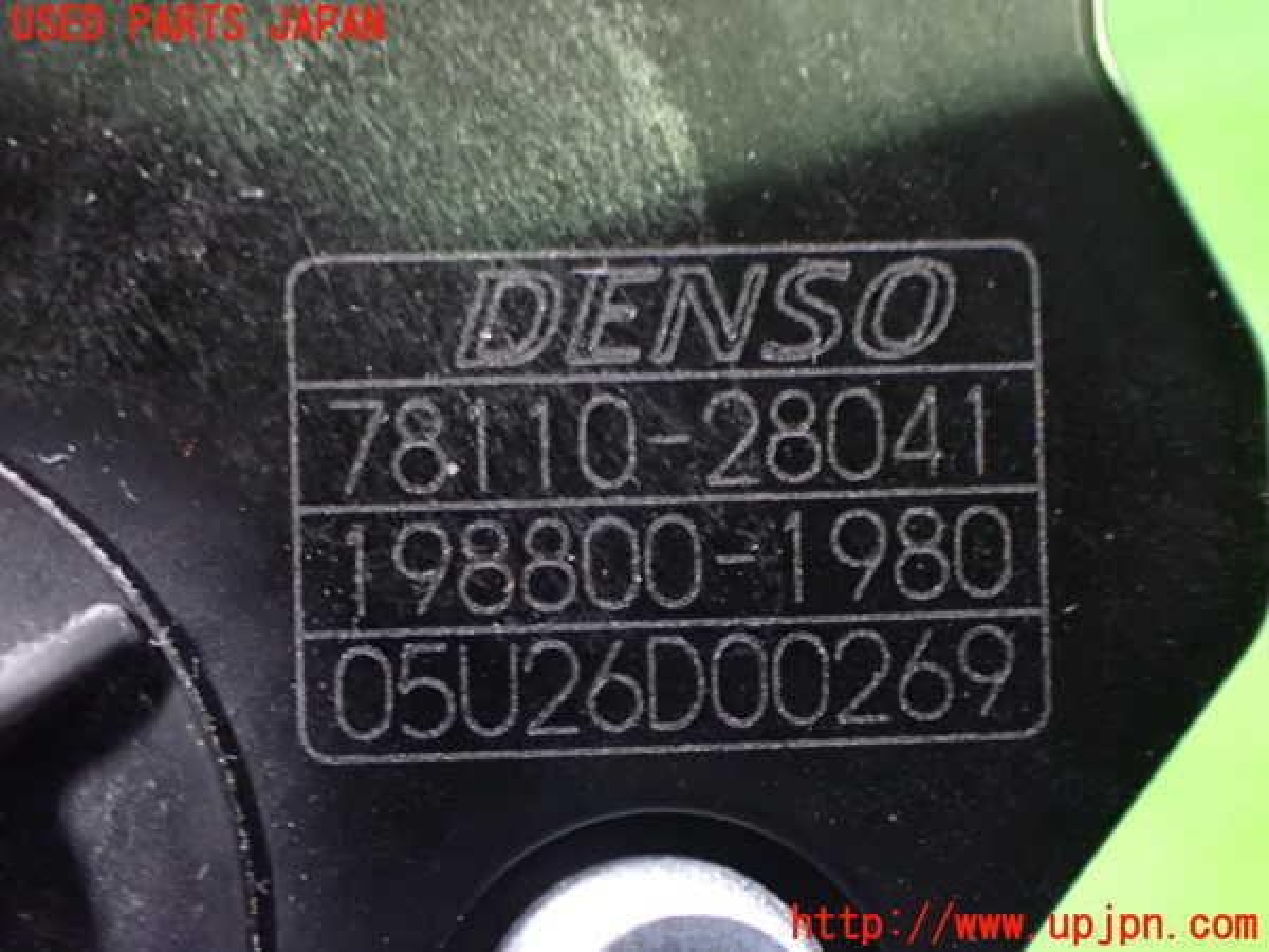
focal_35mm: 50
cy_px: 476
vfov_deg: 29.1
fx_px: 1833
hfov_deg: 38.2
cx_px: 634
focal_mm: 9.01
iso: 1600
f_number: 3.2
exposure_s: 1/8
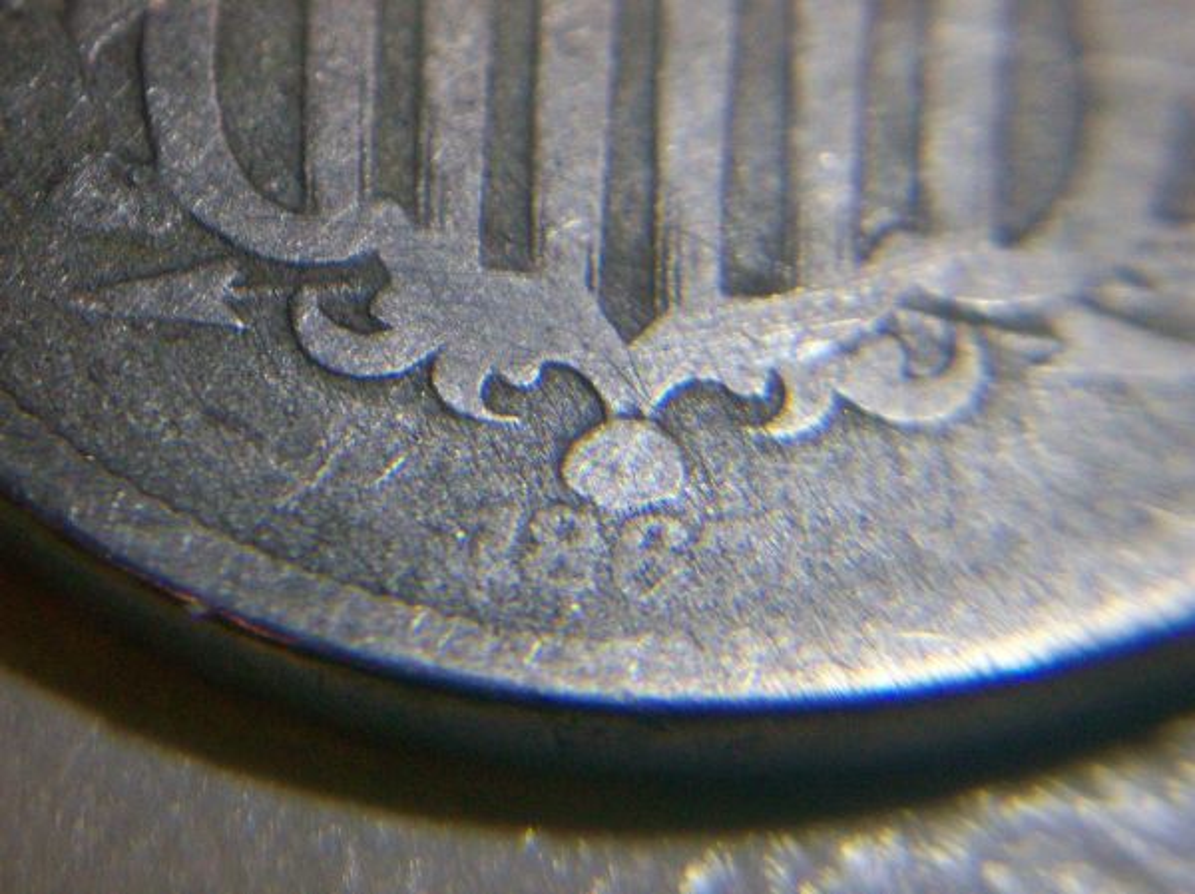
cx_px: 598
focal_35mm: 108
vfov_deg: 13.7
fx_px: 3725
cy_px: 447
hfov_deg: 18.2
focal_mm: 18
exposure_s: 1/110
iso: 160
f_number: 4.8
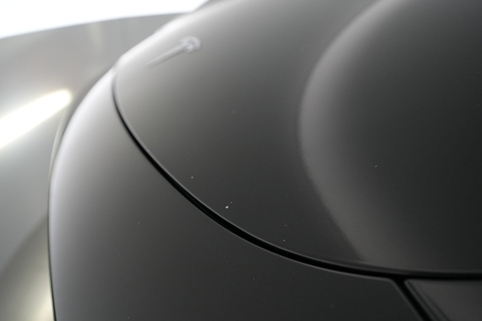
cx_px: 241
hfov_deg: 65.5
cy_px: 160
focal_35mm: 28
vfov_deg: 46.4
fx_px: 375
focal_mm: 28
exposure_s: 1/100
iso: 2000
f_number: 5
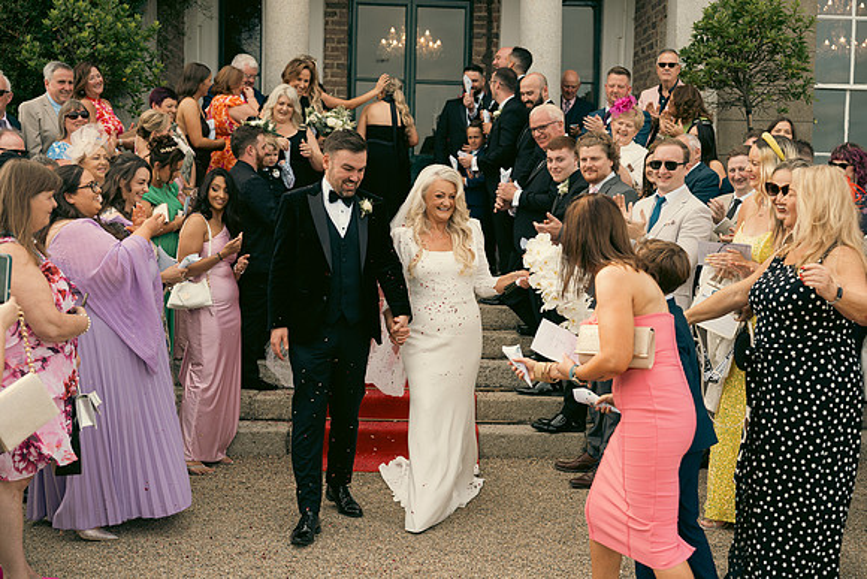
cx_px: 434
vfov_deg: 28.1
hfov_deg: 41.1
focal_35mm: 48
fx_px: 1156
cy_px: 290
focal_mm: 48
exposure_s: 1/640
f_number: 3.5
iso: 125
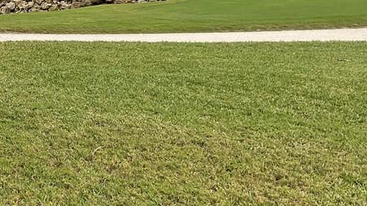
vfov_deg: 17.2
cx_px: -21
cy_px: 63
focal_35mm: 70
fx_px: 681
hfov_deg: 27.9
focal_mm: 3
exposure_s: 1/997
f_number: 1.8
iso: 16
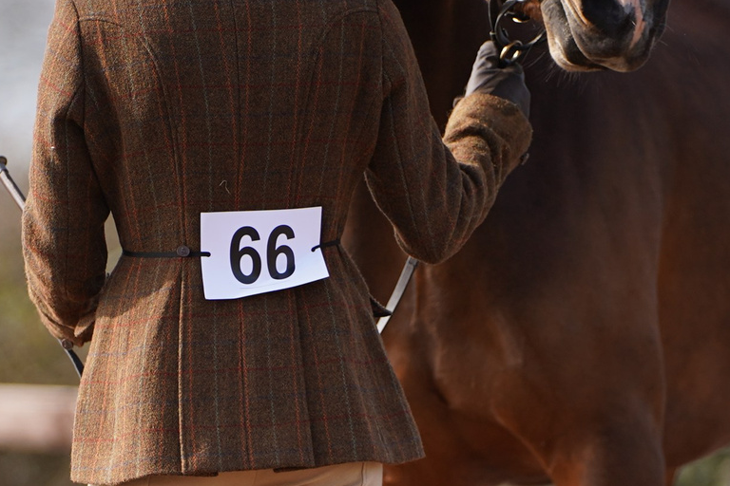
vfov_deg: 2.1
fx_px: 13524
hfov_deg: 3.1
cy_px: 359
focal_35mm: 667
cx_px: 412
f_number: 2
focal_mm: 200
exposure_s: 1/2500
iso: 160
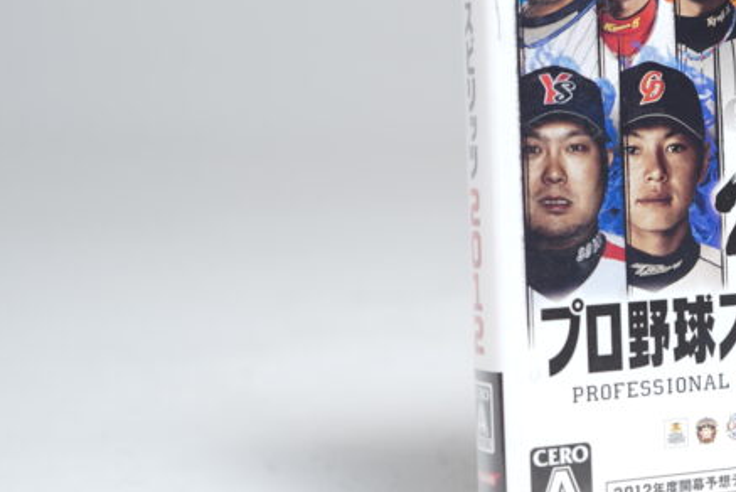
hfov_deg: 18.4
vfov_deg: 12.7
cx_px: 815
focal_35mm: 107
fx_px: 2189
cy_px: 47
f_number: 4.5
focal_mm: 39
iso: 64
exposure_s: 1/5
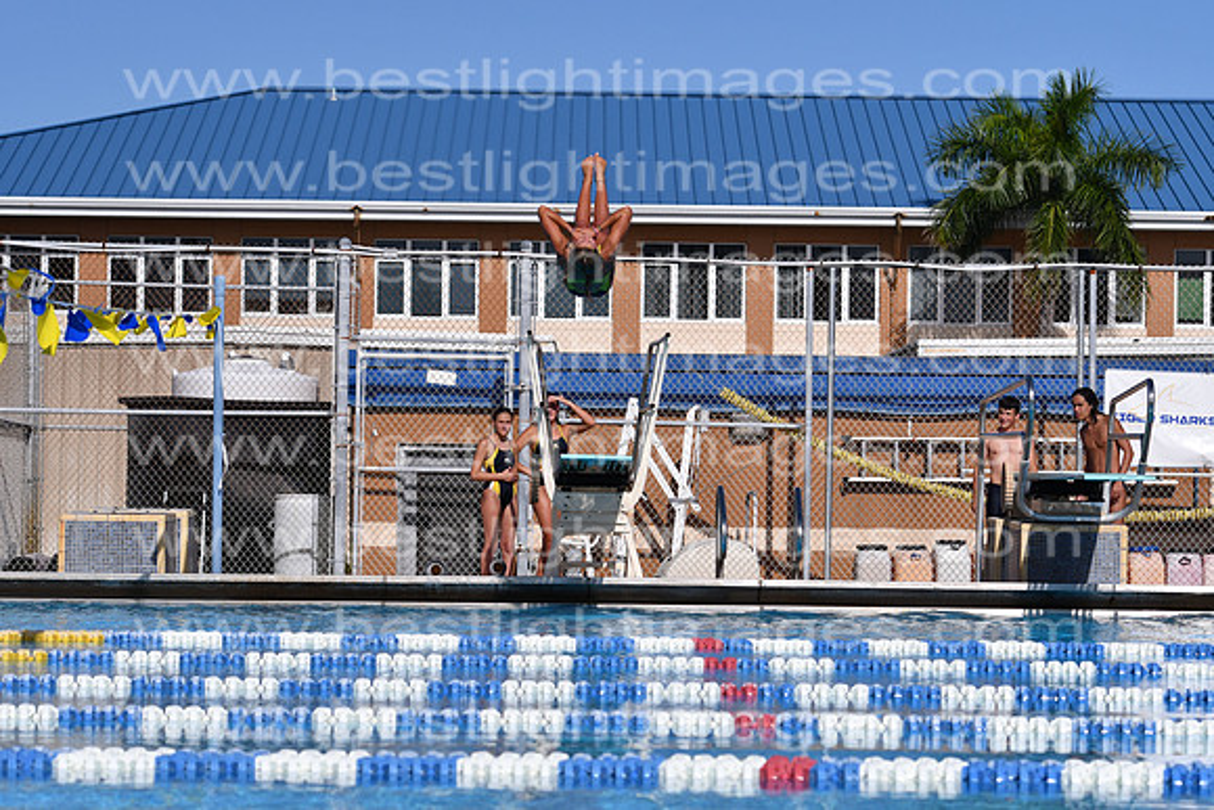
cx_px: 607
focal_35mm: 129
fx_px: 4351
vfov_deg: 10.6
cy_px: 405
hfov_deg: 15.9
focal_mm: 86
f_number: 4.5
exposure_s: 1/8000
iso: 250
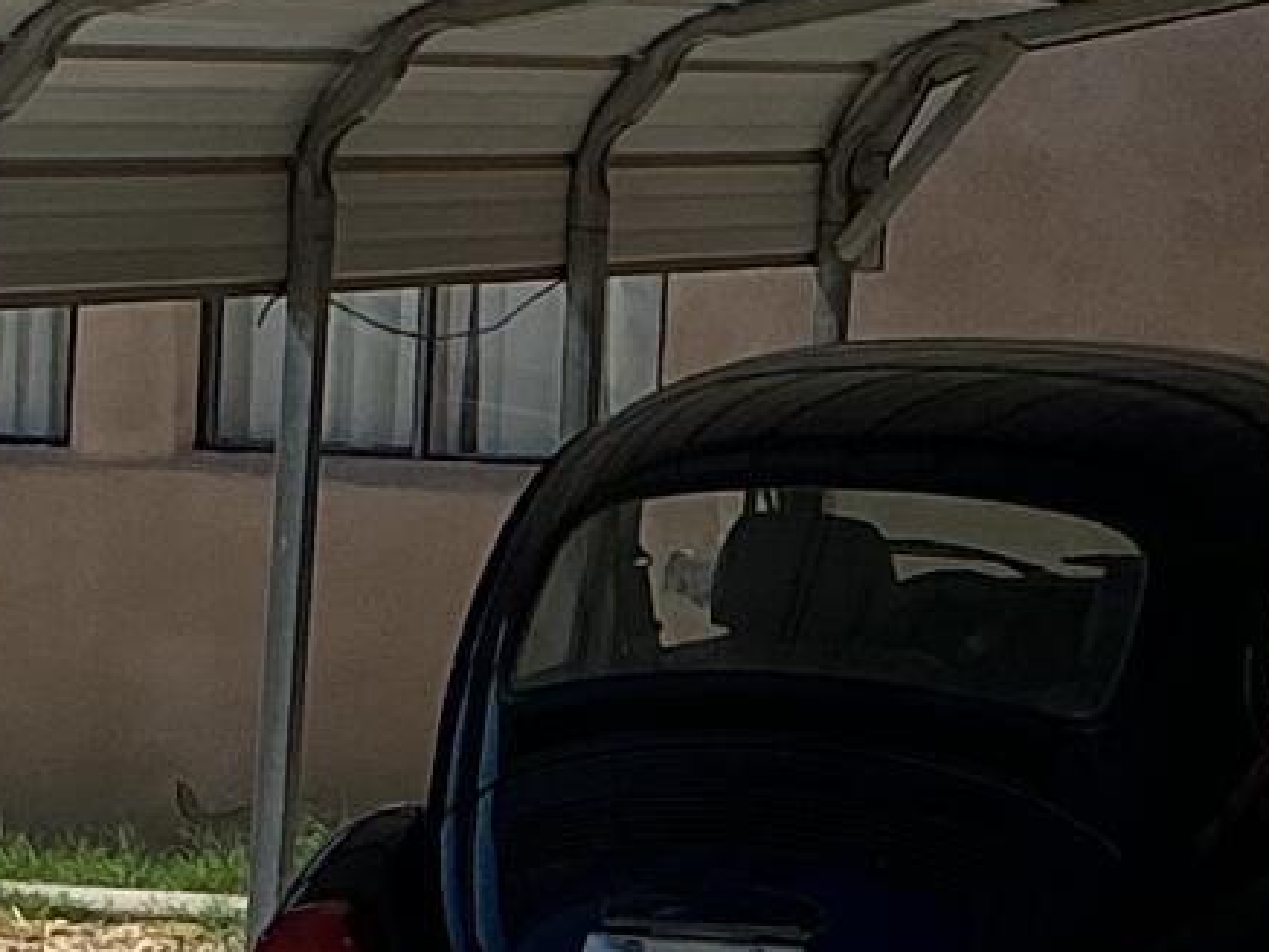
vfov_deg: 7.5
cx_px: -378
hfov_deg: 9.8
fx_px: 7297
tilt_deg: -0.3
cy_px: 488
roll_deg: -2.0
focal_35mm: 199
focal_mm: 3
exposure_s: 1/2959
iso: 25
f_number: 1.8
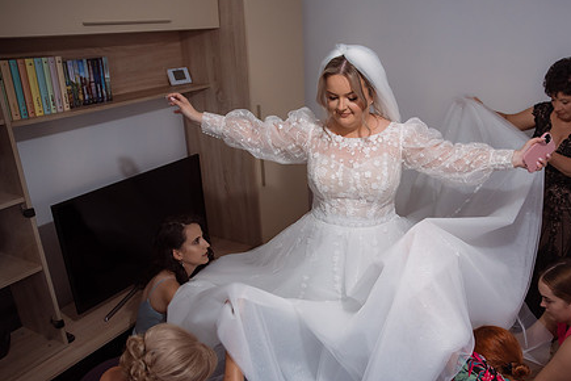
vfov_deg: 40.9
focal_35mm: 32
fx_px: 508
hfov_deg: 57.9
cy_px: 227
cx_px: 360
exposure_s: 1/200
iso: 800
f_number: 2.8
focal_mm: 24
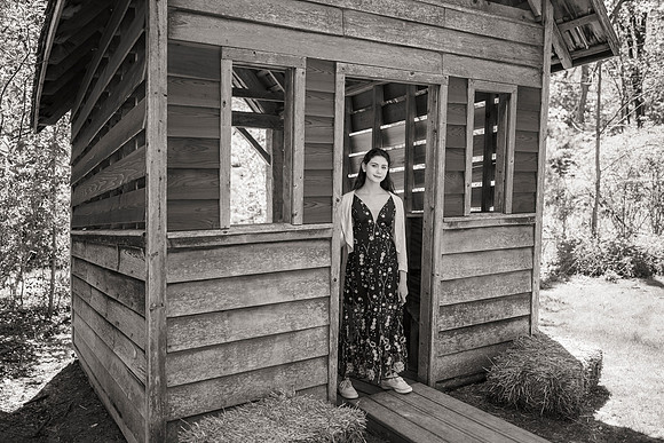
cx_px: 332
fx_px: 646
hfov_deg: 54.4
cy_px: 222
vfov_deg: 37.9
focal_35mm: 35
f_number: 1.8
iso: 100
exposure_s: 1/500
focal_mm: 35
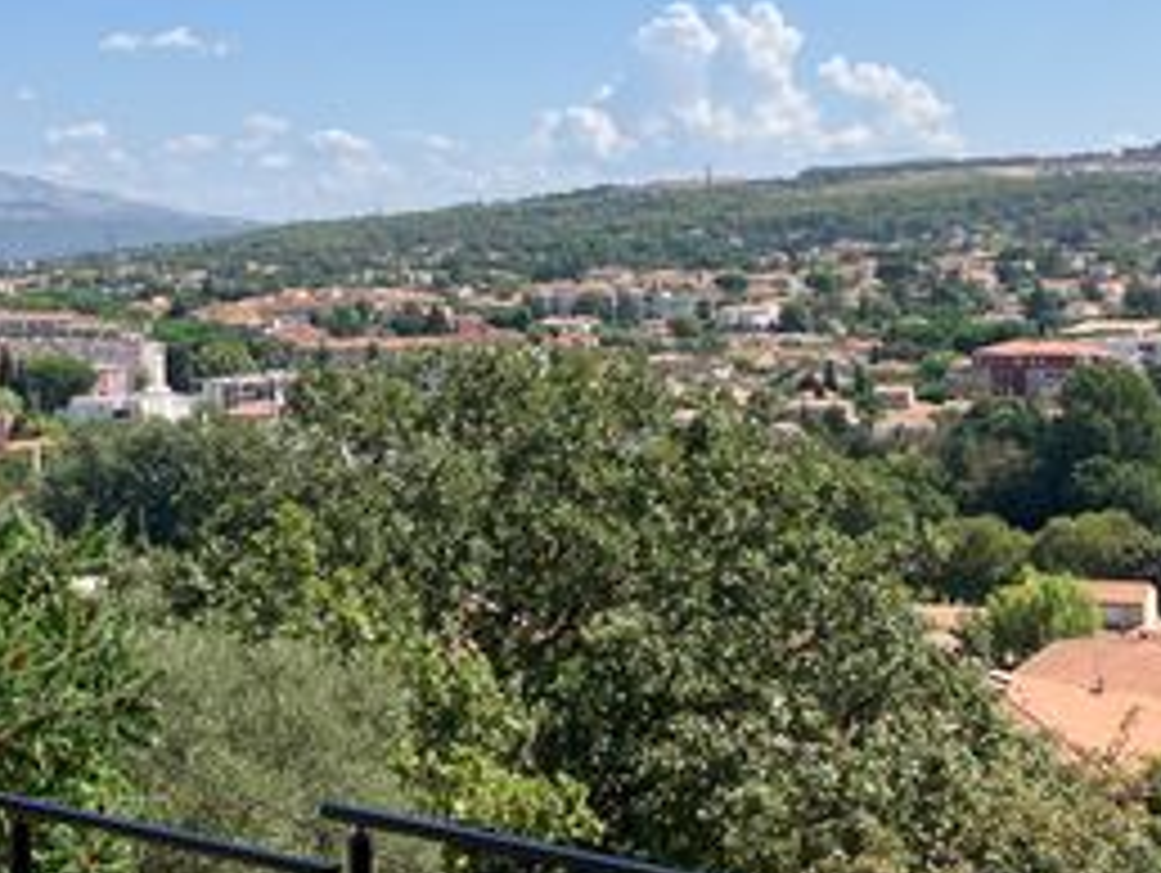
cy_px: 284
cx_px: 441
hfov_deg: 29.7
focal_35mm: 65
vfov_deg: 22.5
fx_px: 2182
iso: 32
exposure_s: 1/2433
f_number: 1.8
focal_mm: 3.99
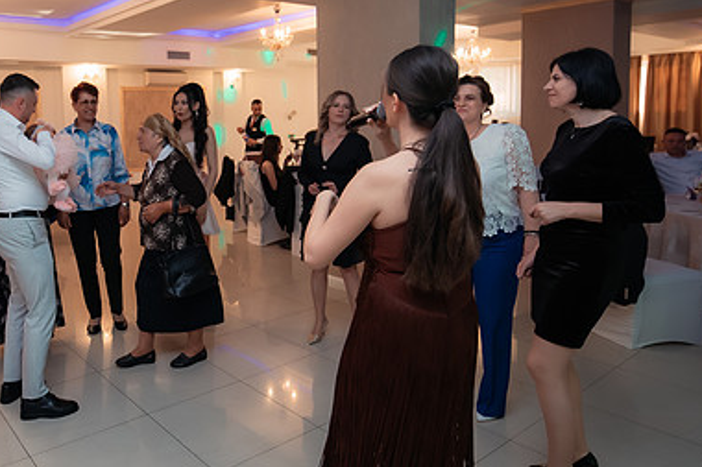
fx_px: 546
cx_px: 192
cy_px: 170
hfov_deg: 62.5
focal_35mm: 28
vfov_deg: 45.9
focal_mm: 15
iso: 1600
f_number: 2.8
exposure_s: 1/200
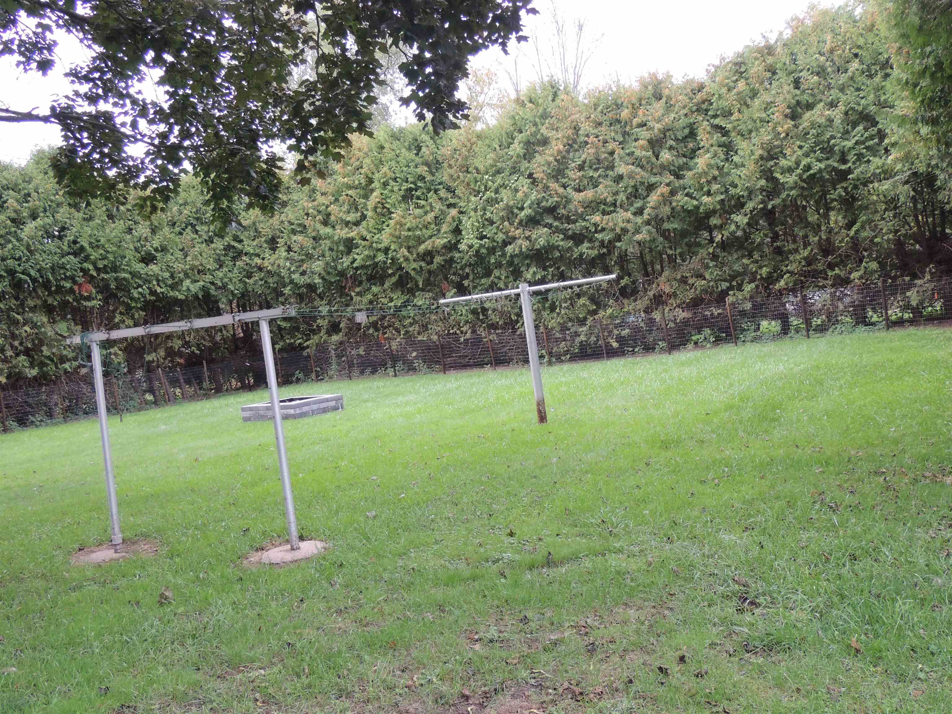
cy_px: 357
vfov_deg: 42.9
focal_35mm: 33
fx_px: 908
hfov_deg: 55.4
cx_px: 476
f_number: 3.2
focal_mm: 5.8
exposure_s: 1/125
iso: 450
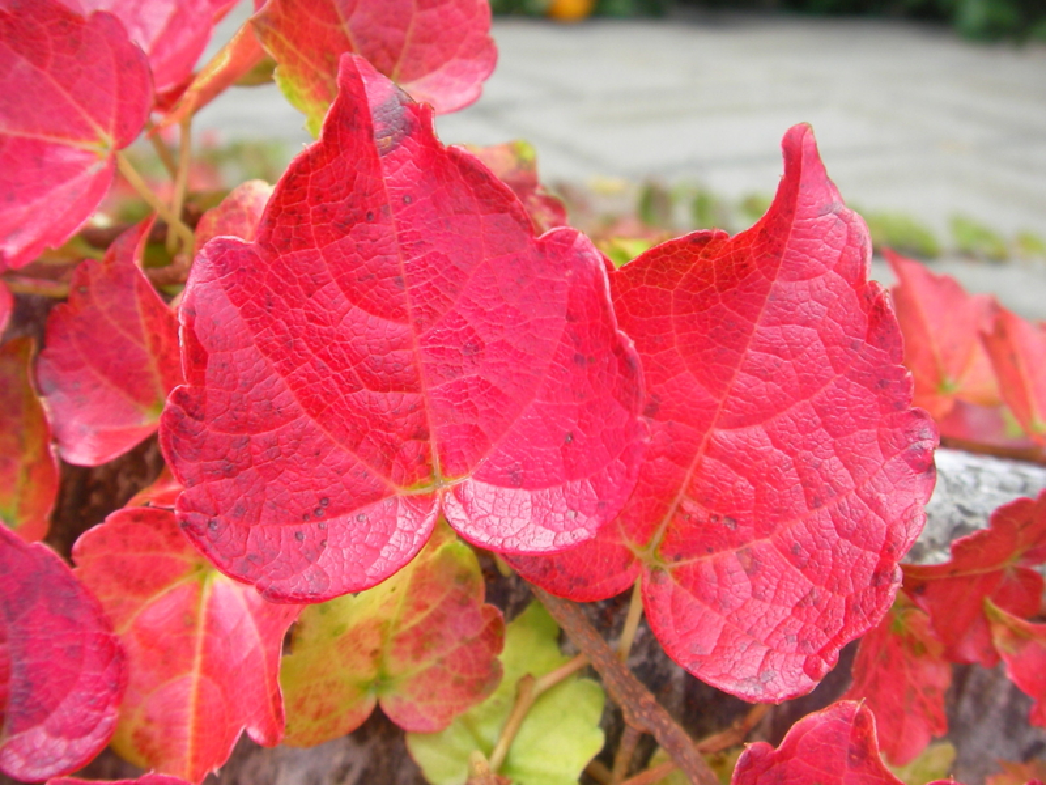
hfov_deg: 45.8
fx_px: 1239
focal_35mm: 41
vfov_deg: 35.1
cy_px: 392
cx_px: 523
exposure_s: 1/132
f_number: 3.5
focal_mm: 6.3
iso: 50
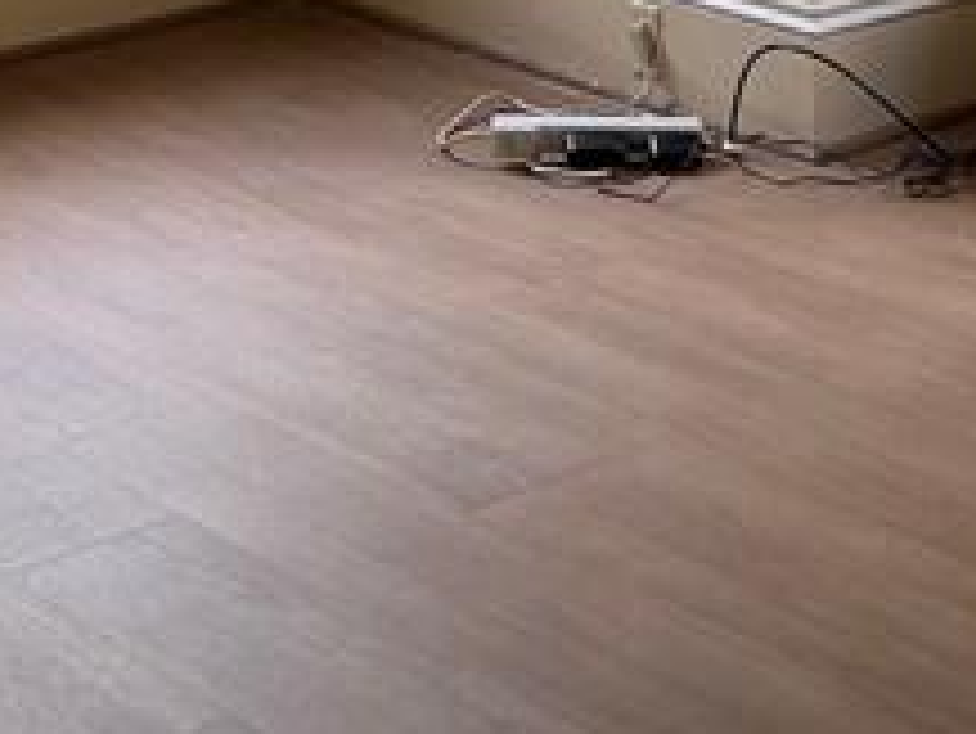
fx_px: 3188
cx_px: 526
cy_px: -842
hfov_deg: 17.4
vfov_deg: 11.5
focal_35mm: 113
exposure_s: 1/186
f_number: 1.78
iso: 64
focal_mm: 6.76
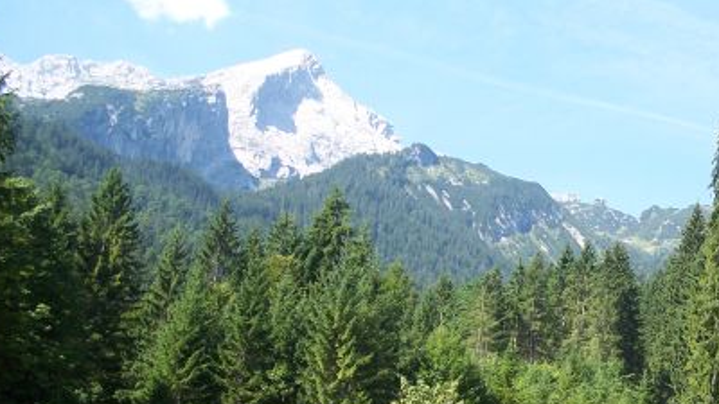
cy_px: 226
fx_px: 1296
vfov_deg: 17.7
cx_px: 552
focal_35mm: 68
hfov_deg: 30.4
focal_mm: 8
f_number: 3.4
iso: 100
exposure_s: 1/350
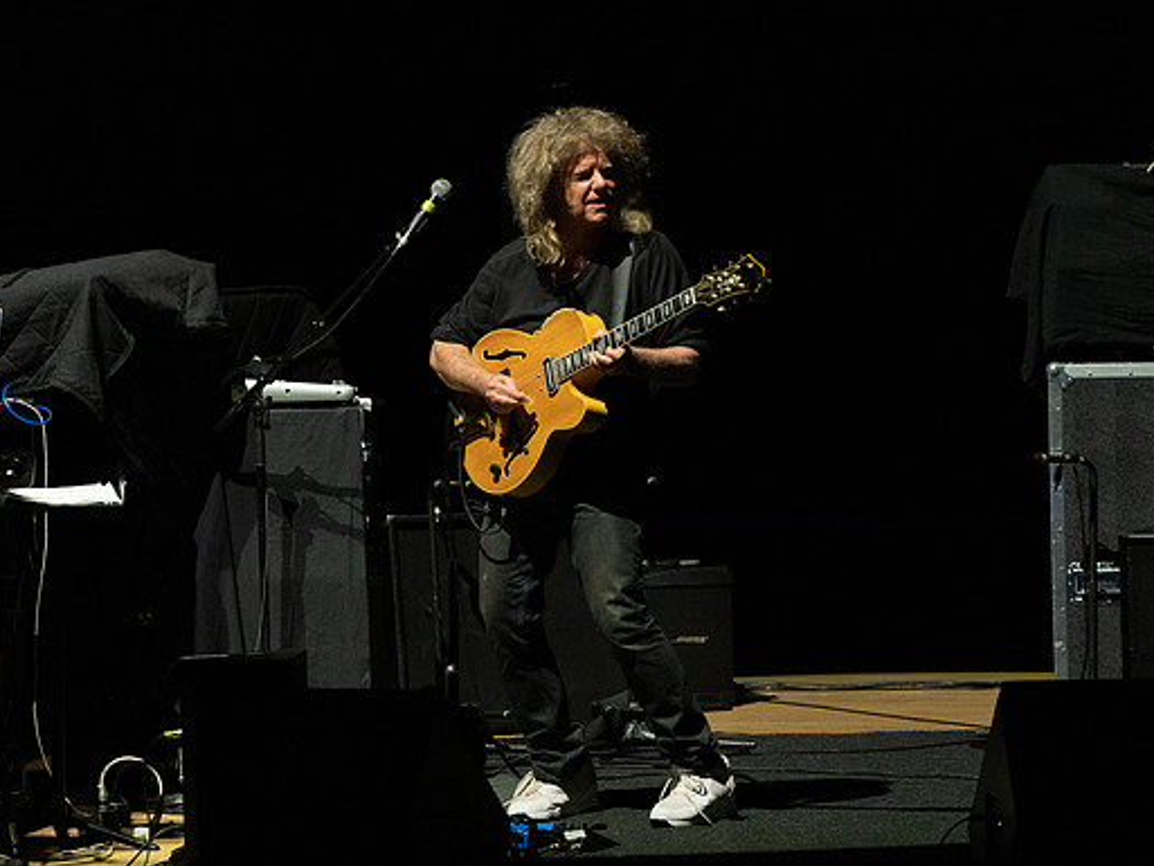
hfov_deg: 4.5
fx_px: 14638
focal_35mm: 439
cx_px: 572
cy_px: 429
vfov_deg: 3.4
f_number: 5.6
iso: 3200
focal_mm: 376
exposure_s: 1/250
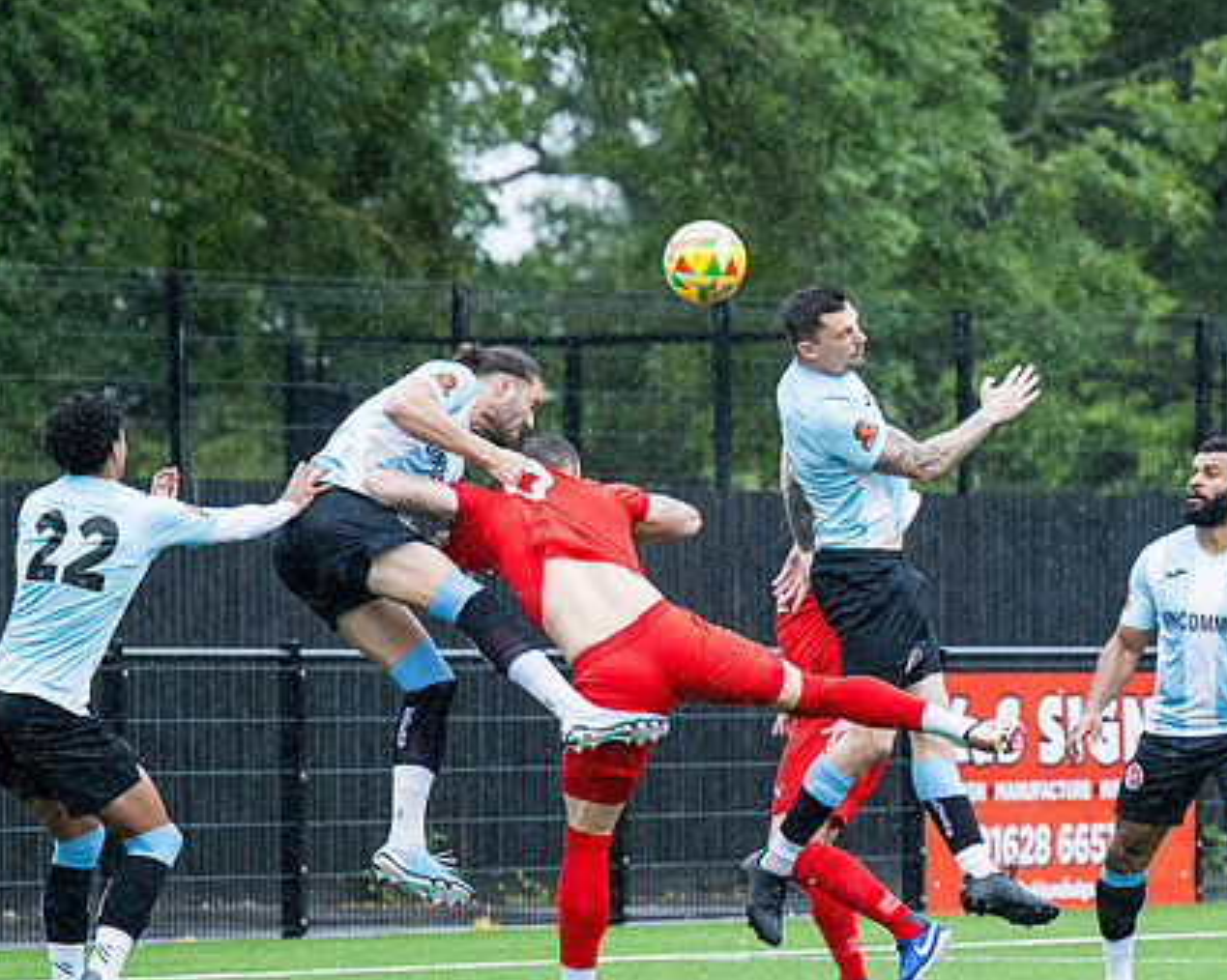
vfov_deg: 4.0
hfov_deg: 5.0
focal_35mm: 385
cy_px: 699
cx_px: 992
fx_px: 13975
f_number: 4
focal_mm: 175
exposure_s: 1/1250
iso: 800
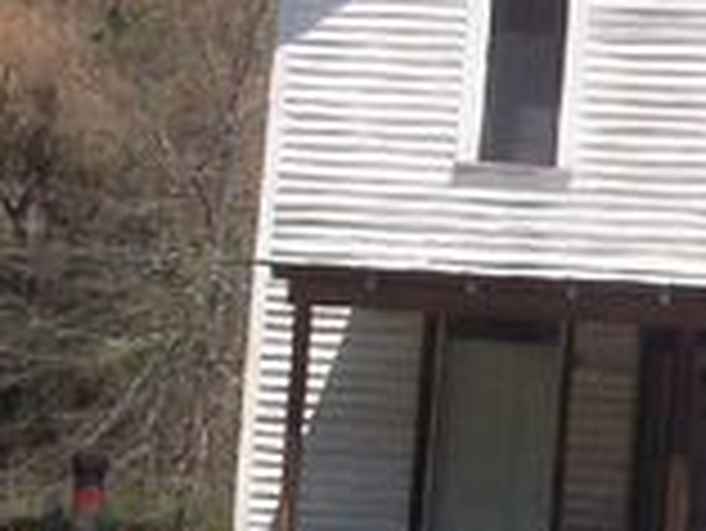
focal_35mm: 132
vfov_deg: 11.2
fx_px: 2694
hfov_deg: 14.5
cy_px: 164
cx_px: 827
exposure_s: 1/202
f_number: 8
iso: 100
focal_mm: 6
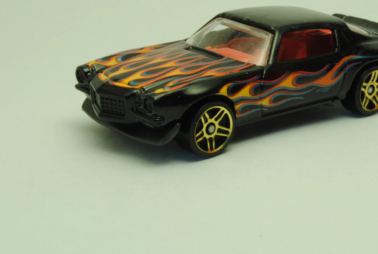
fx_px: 1052
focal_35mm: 100
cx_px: 239
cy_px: 86
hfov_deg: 20.3
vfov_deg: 13.7
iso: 100
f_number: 32
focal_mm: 46
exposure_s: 1.3
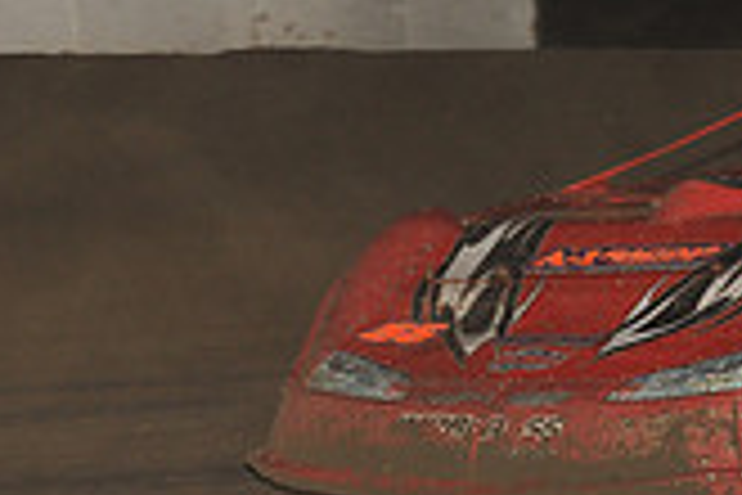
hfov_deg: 6.2
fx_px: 6677
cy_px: 356
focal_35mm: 324
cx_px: 1291
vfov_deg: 4.2
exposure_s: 1/320
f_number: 6.3
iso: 800
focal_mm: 92
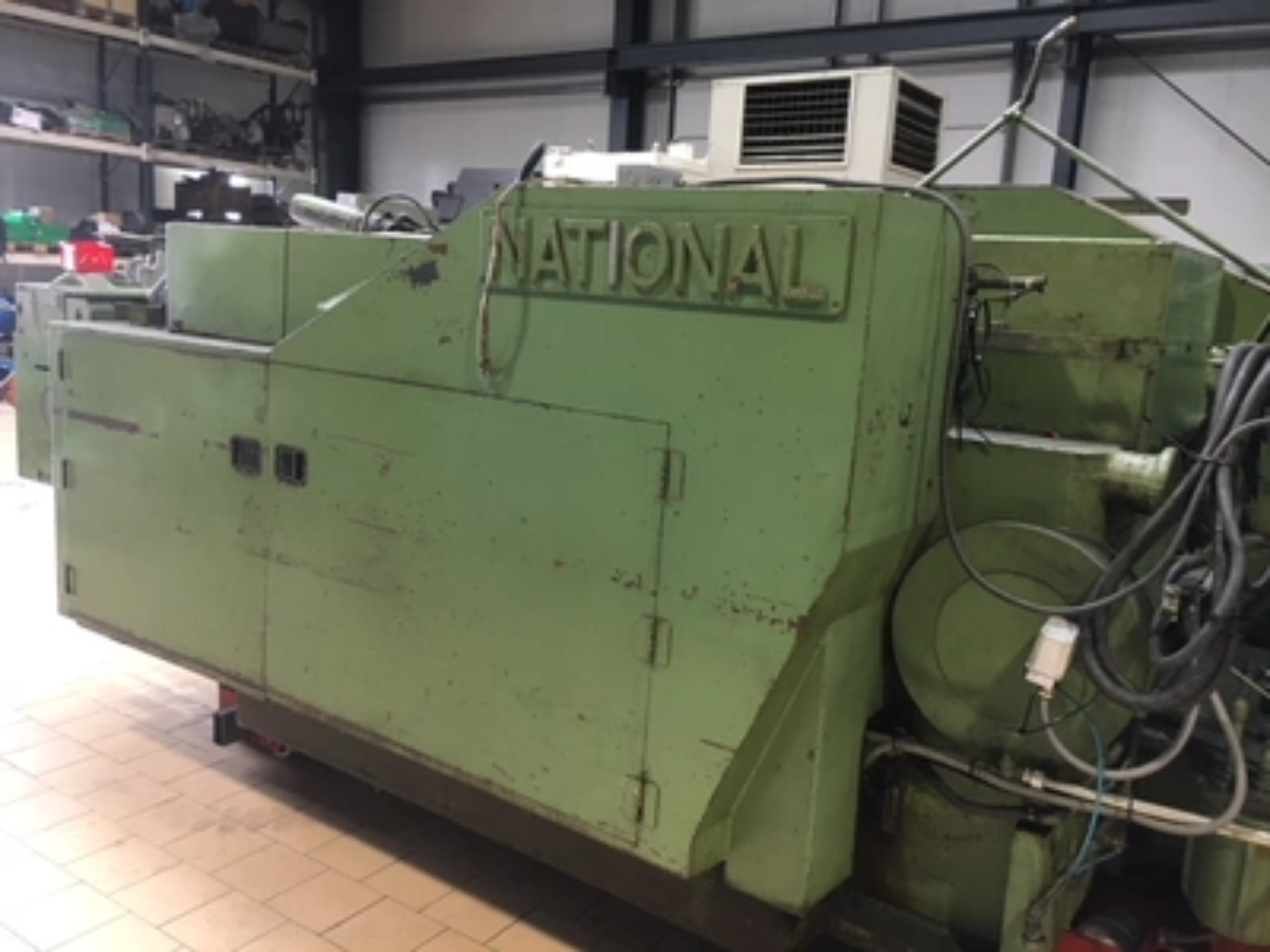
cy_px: 476
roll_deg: -2.0
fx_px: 1064
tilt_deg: -10.2
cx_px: 635
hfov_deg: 61.7
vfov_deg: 48.2
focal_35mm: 29
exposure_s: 1/33
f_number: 2.2
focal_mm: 4.15
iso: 80
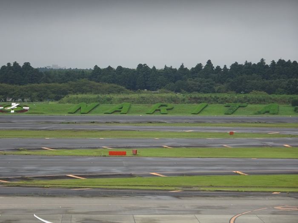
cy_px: 112
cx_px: 149
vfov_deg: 8.1
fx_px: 1575
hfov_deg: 10.8
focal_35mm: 183
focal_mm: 31.31
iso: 125
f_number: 5.6
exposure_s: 1/200
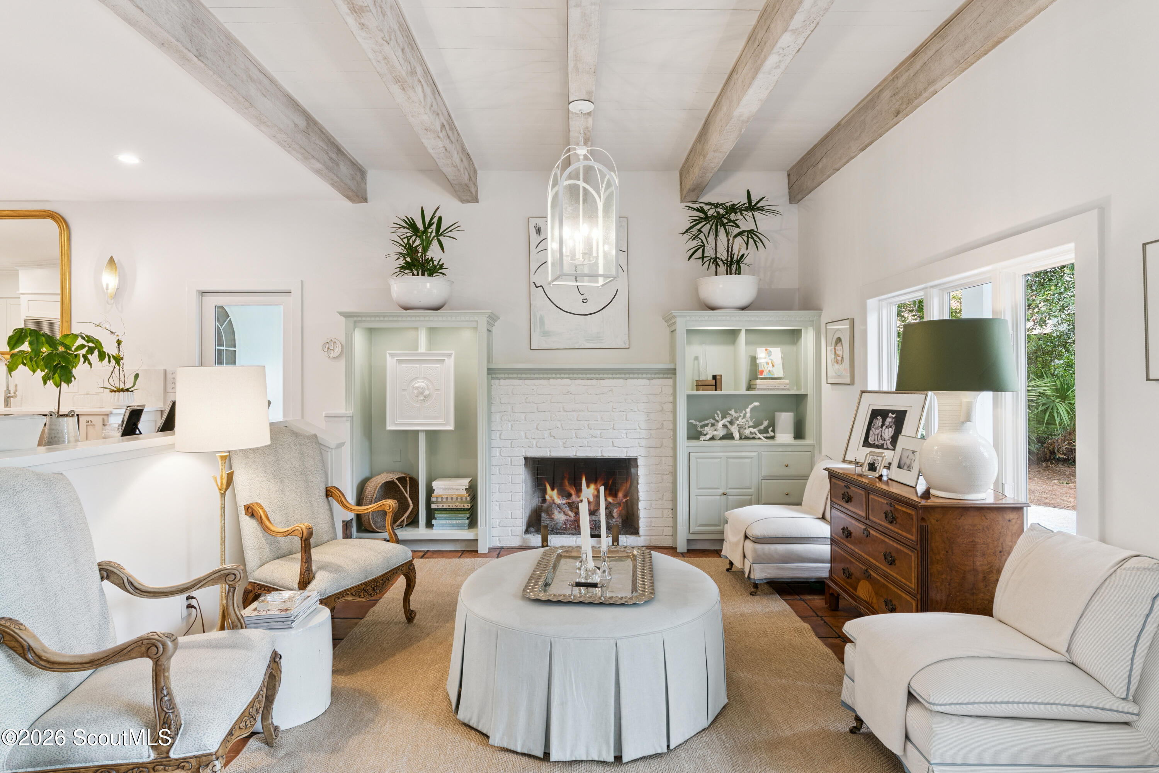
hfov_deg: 86.9
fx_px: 612
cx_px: 580
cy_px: 386
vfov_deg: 64.6
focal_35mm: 19
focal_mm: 19
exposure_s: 1/6
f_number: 8
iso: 250
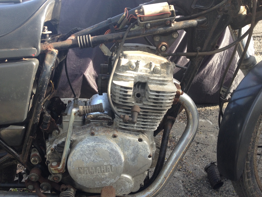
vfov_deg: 40.7
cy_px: 98
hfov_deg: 52.6
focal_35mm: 35
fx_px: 265
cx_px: 131
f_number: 2.4
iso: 50
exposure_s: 1/148
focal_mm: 4.28
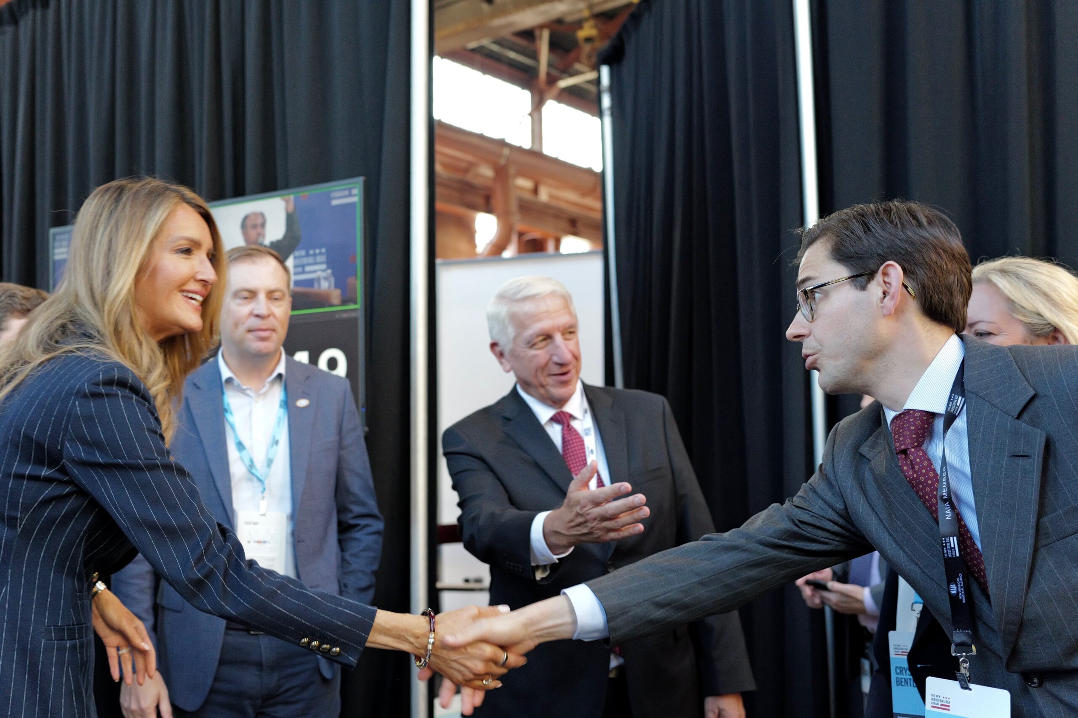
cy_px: 359
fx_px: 838
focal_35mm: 28
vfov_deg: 46.4
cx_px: 539
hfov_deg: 65.5
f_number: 2.8
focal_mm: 28
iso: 1600
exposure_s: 1/250
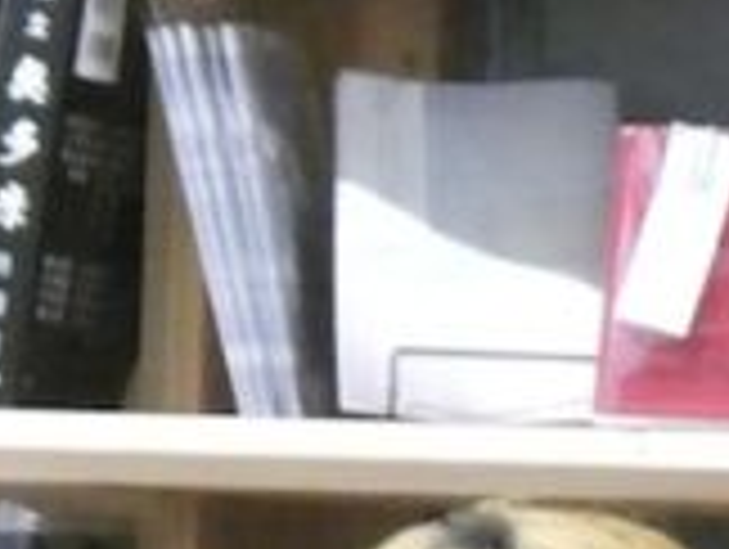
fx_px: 11178
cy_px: 1544
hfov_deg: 3.7
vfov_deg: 2.8
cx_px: 954
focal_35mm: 530
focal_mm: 15
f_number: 4.8
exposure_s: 1/15
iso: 1600
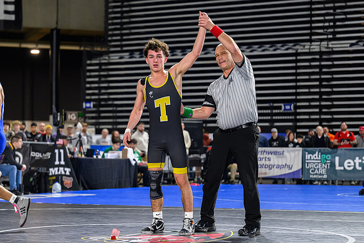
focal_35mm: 89
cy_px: 117
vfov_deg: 15.4
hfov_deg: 22.8
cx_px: 133
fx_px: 901
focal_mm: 70
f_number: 2.8
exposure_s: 1/800
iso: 4000
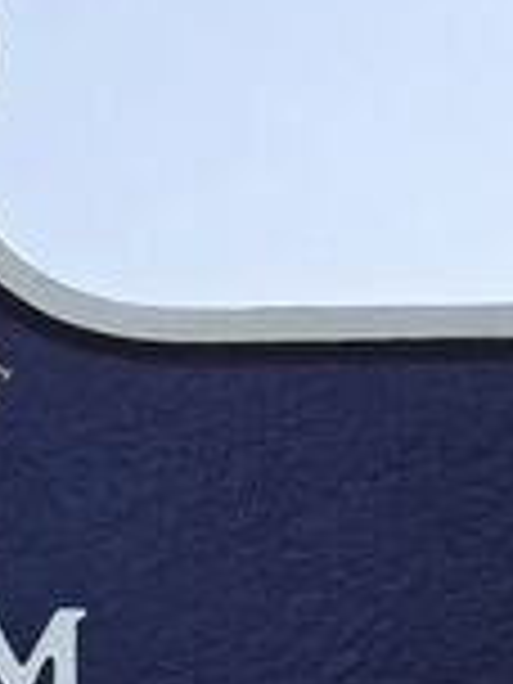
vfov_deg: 14.3
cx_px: -256
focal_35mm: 121
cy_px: 1238
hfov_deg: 11.7
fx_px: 2391
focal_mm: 5.4
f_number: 1.8
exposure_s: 1/1002
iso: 25
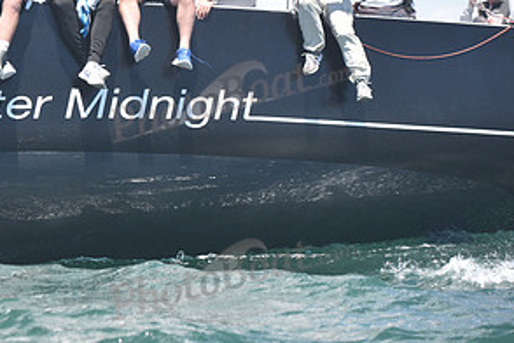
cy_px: 31
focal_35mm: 217
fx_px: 3098
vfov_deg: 6.3
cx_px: 21
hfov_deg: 9.4
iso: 320
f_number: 4
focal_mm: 110
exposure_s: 1/800
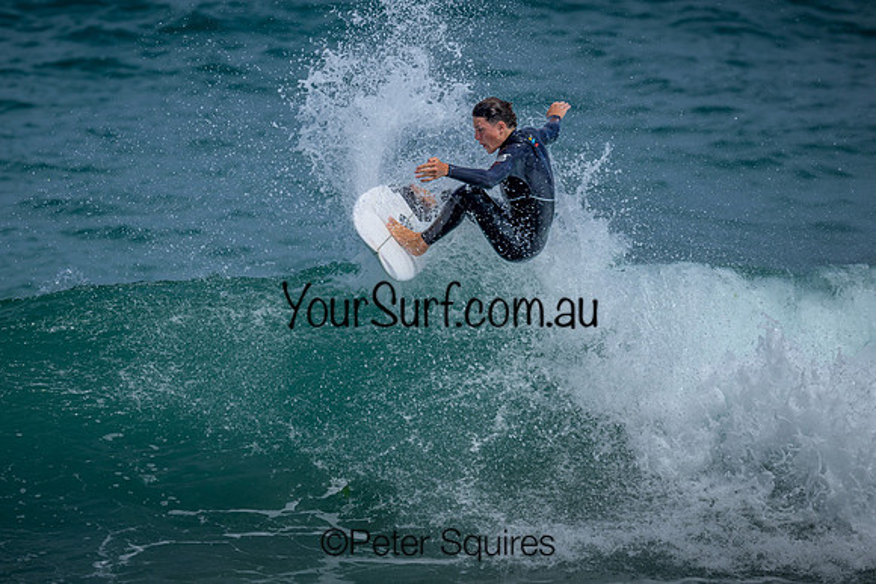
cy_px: 212
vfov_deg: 1.3
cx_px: 407
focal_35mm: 1095
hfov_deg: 1.9
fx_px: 26659
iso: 220
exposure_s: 1/2500
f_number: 6.3
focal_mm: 800
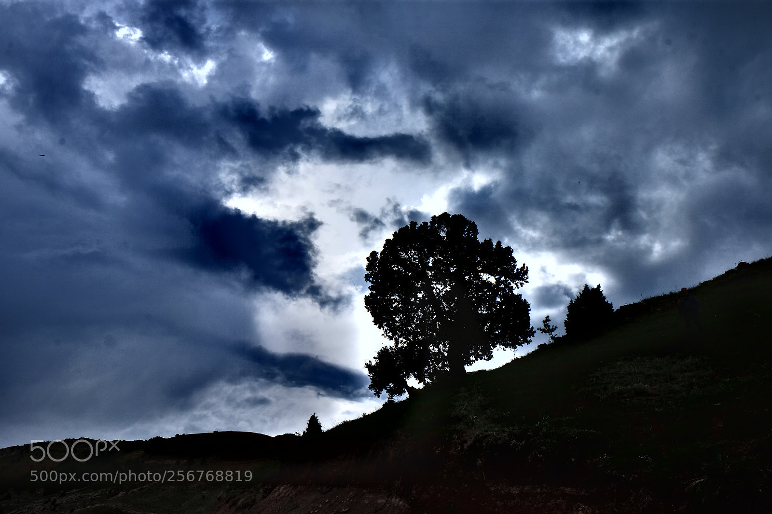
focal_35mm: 35
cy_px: 257
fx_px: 750
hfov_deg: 54.4
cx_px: 386
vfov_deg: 37.8
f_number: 20
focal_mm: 23.3
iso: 200
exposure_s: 1/150
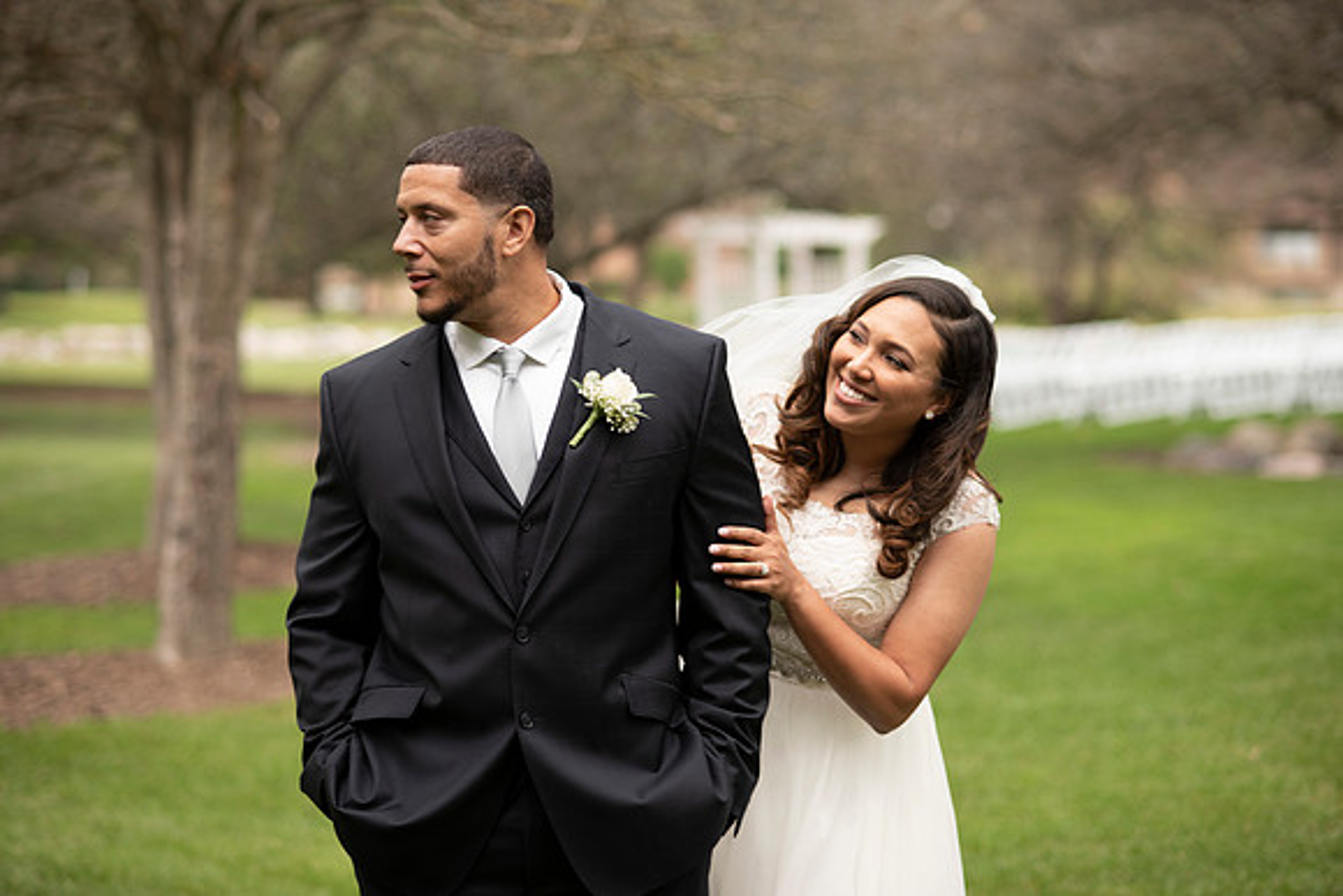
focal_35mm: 85
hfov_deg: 23.9
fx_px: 3172
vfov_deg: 16.1
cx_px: 672
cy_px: 448
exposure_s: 1/400
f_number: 2.2
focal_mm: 85
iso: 125
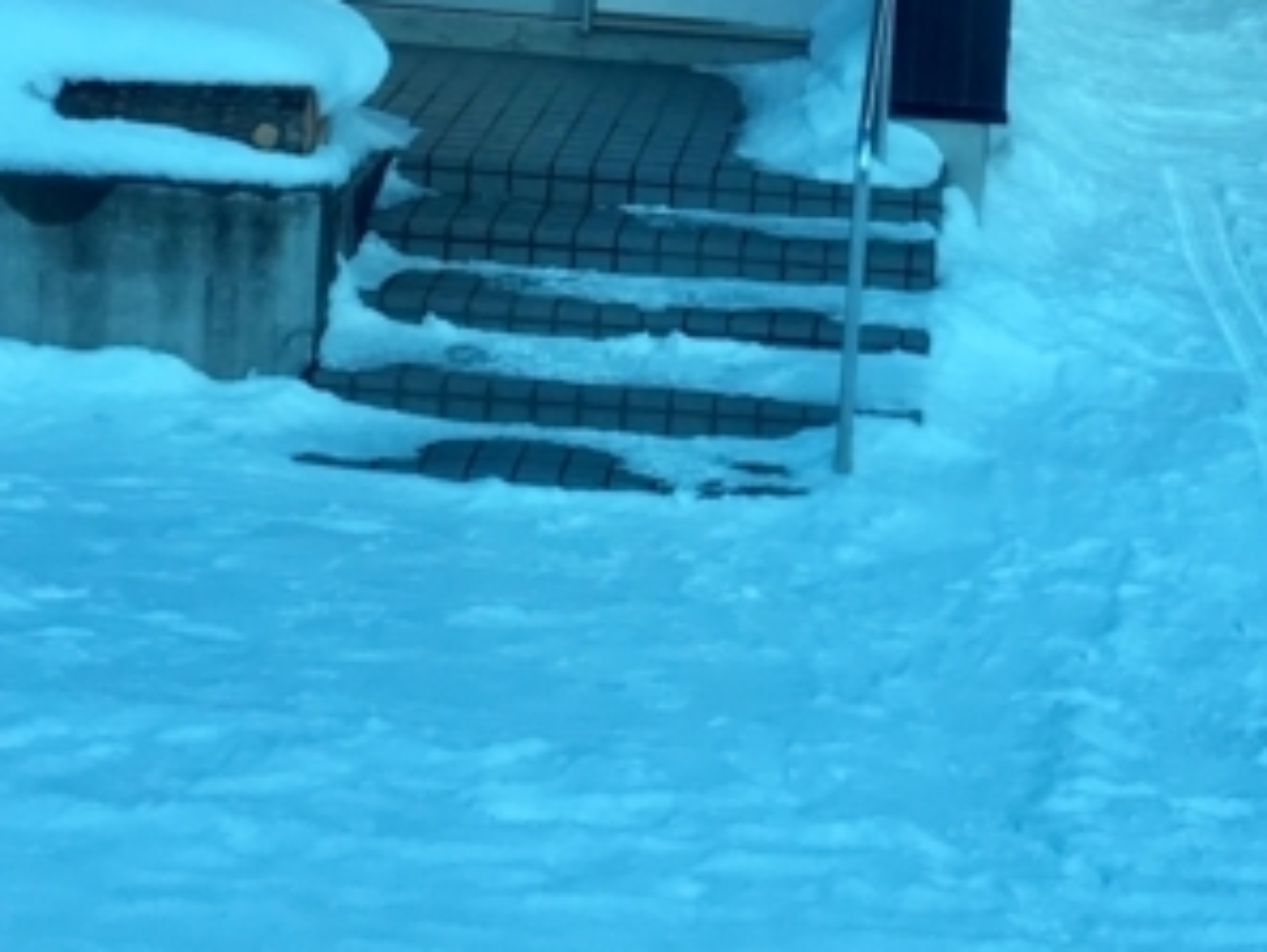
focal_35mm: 100
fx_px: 3662
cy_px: -256
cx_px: 994
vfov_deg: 14.2
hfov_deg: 19.5
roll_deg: -0.7
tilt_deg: -5.0
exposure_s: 1/916
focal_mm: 4.15
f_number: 2.2
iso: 25
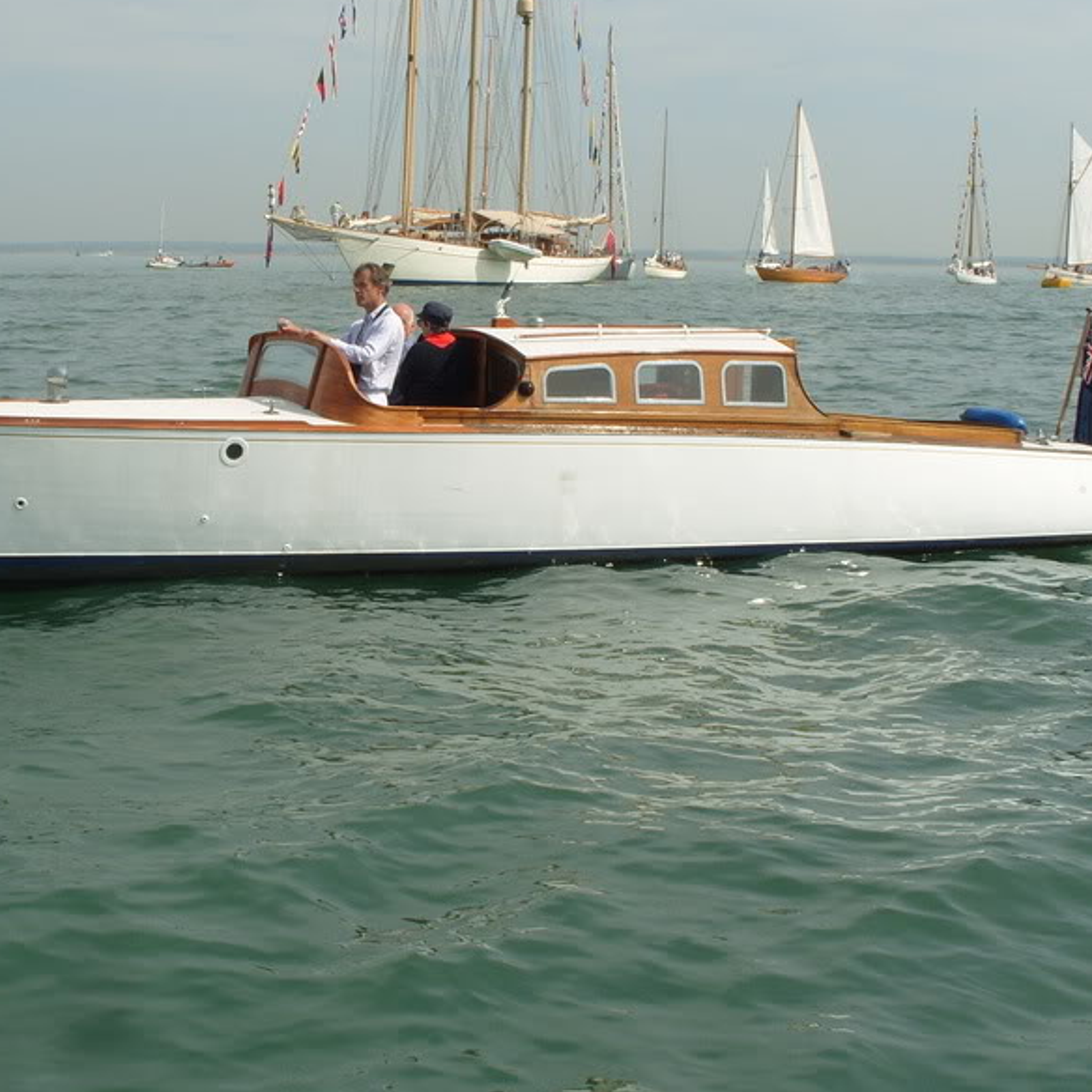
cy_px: 421
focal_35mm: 62
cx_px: 279
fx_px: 2213
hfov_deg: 27.4
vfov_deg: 27.6
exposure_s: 1/500
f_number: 7.7
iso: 80
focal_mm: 8.9
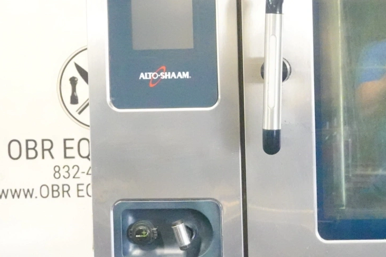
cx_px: 370
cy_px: 74
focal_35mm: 104
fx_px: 1115
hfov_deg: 19.2
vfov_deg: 13.1
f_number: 4
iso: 6400
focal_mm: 17.53
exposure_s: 1/40
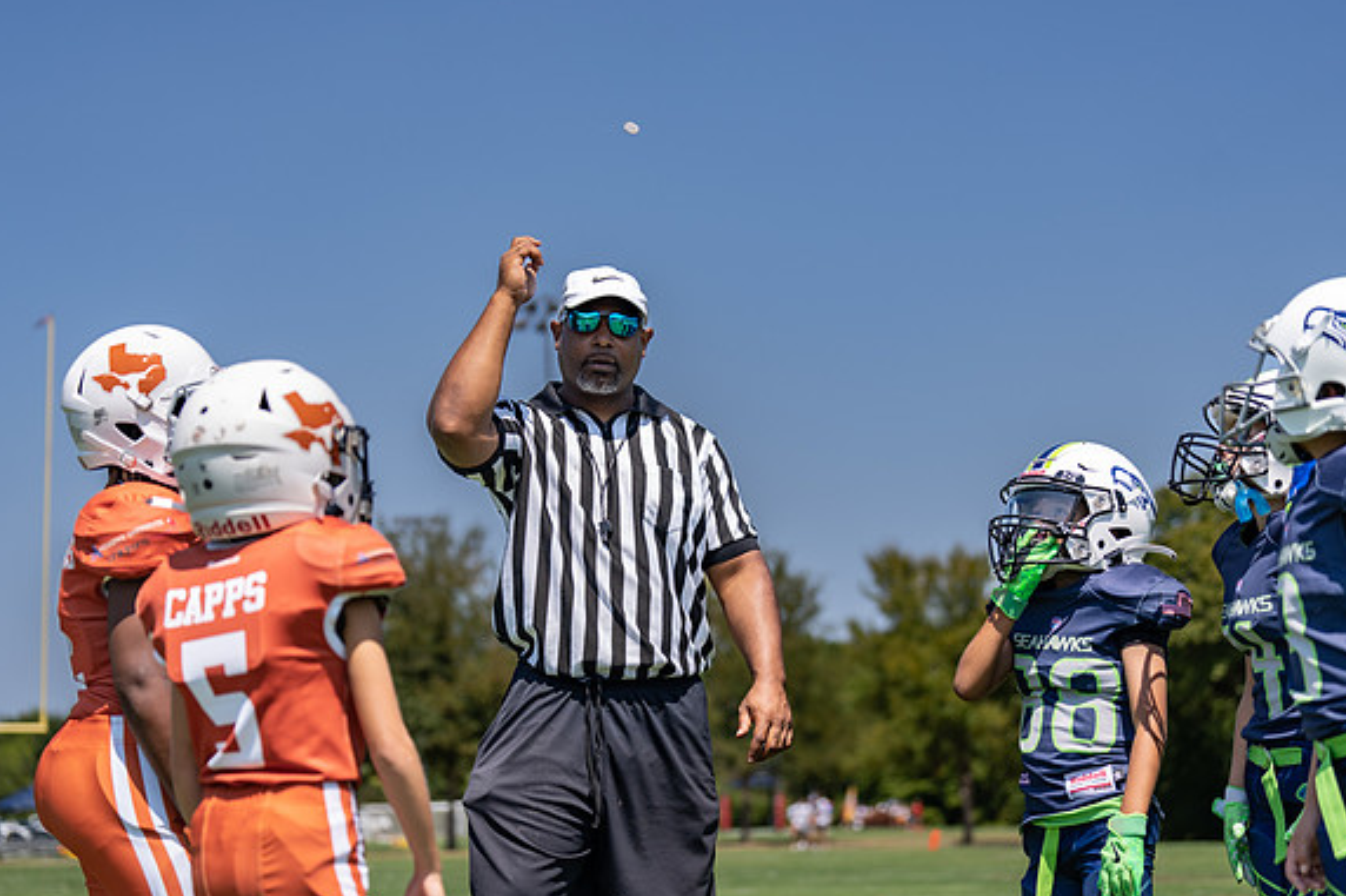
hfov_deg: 25.4
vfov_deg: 17.1
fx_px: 2990
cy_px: 454
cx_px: 671
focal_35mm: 80
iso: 100
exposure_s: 1/1600
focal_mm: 70
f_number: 2.8
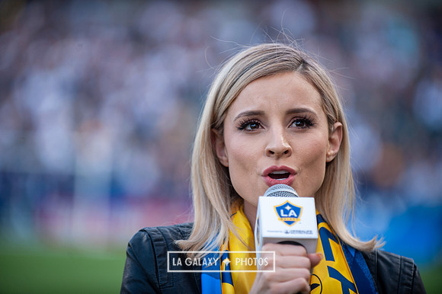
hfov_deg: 12.1
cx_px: 221
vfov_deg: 8.1
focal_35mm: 170
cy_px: 147
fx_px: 2086
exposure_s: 1/400
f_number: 2.8
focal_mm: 170
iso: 250
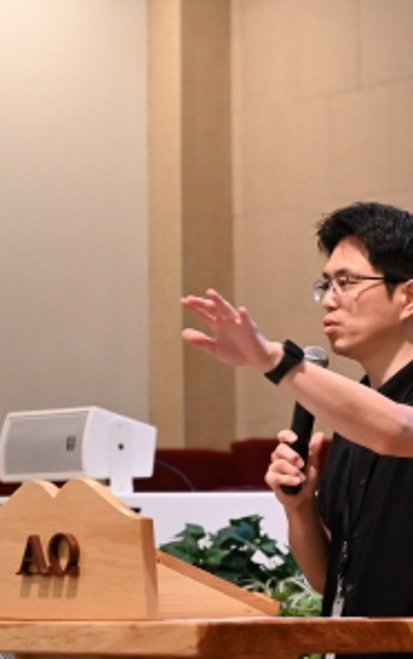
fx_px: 3453
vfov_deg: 10.9
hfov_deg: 6.8
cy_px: 308
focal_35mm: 192
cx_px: 416
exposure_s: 1/125
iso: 3200
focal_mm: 70
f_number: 4
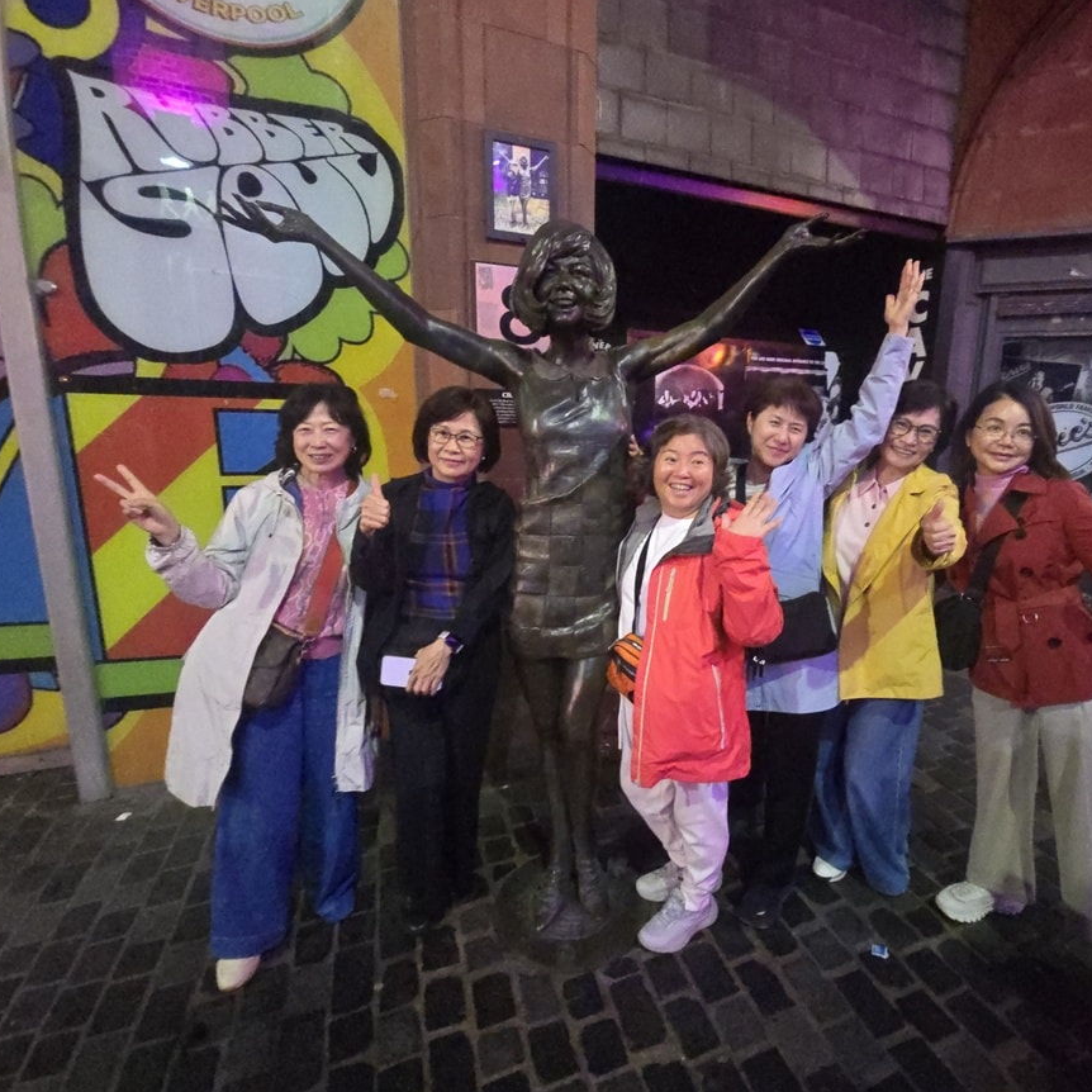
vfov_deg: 87.4
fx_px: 571
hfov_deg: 86.9
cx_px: 621
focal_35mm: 16
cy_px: 538
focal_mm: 2.2
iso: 1600
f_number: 2.2
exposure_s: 1/50
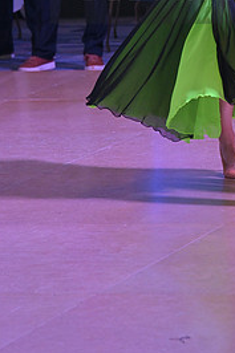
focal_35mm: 262
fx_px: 2569
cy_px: -20
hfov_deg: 5.2
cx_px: 234
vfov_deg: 7.8
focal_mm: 120
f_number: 5
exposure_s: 1/320
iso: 3200
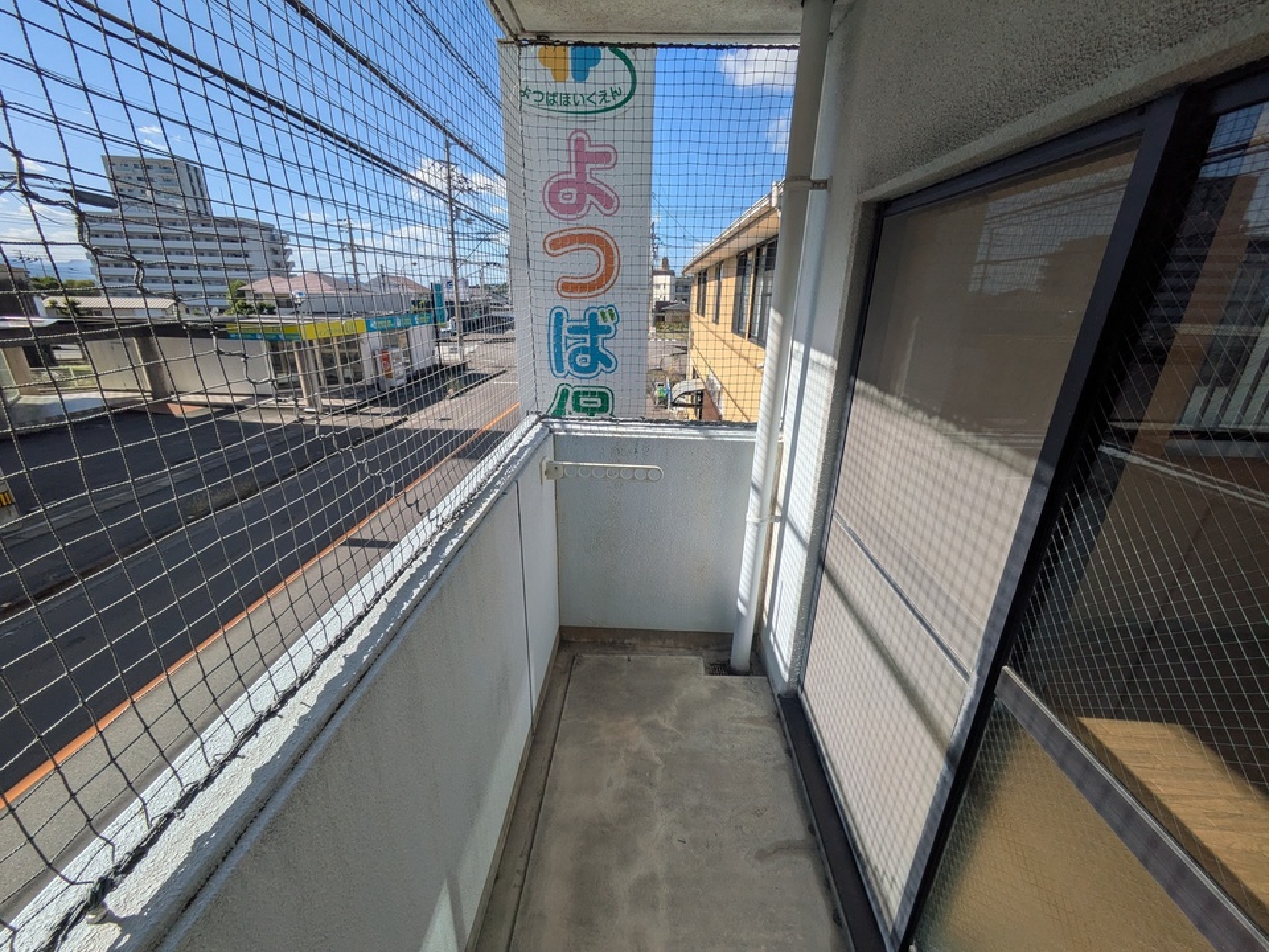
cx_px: 634
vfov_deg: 85.7
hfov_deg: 102.1
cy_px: 476
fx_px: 513
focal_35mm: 14
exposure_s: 1/2092
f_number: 2.2
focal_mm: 1.83
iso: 46
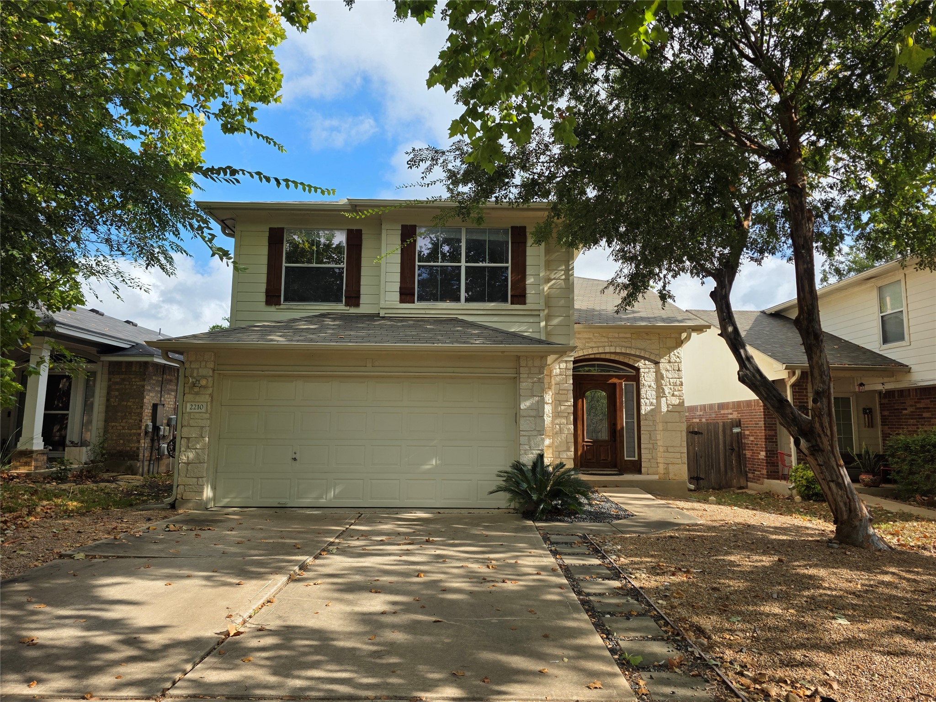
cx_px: 468
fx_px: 622
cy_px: 351
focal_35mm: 23
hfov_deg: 73.9
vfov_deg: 58.9
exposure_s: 1/2708
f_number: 1.7
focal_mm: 6.3
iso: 80
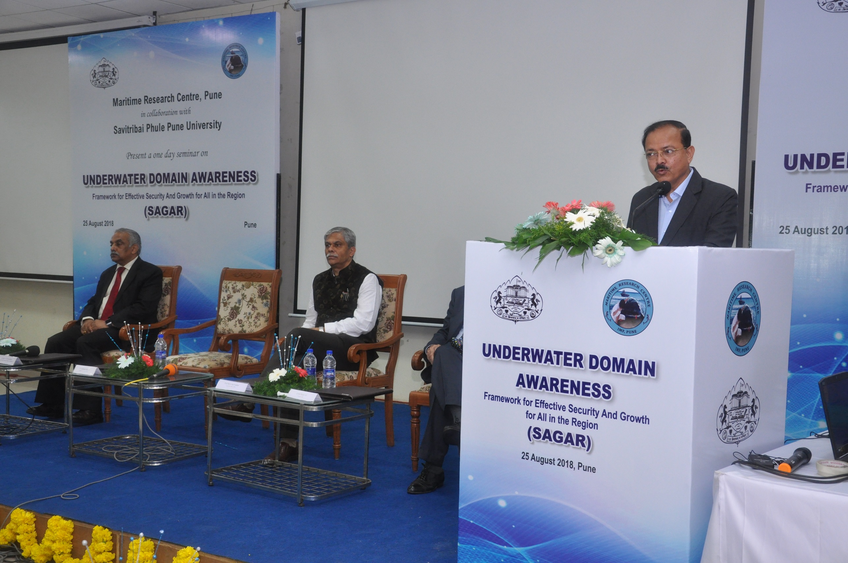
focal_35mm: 45
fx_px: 1059
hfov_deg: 43.7
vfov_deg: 29.8
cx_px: 424
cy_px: 282
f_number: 6.3
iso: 1000
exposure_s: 1/60
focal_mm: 30
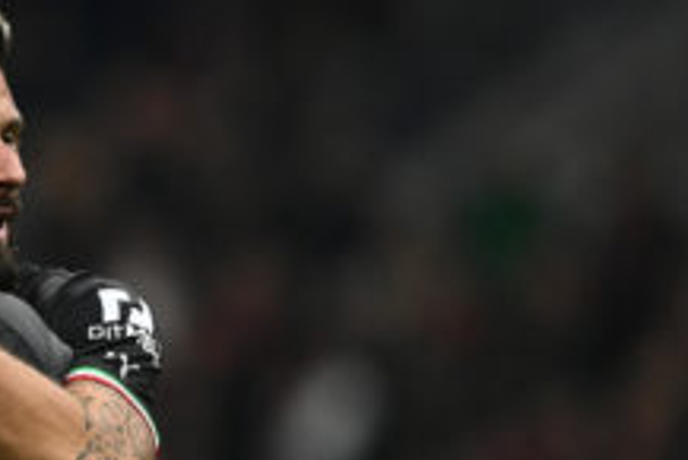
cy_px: 489
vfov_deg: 1.0
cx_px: -339
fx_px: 26390
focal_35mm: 1380
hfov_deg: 1.5
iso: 3200
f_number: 3.5
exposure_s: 1/2000
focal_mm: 400
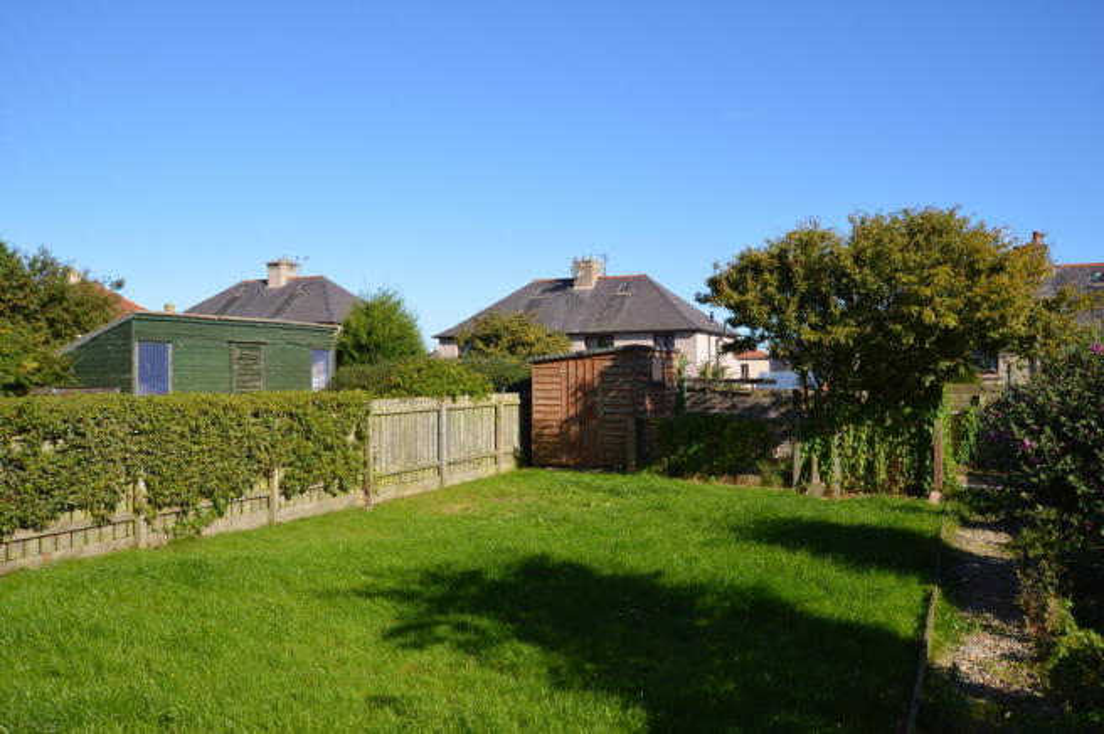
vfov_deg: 43.5
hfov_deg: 62.0
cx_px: 552
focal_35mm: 30
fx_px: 919
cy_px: 367
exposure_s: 1/200
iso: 100
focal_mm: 20
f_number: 8
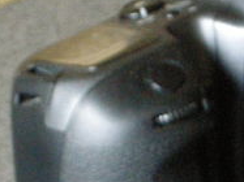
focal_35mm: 540
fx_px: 3804
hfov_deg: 3.6
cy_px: 318
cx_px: 459
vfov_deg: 2.7
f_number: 4.7
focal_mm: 21.5
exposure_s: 1/8
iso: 549
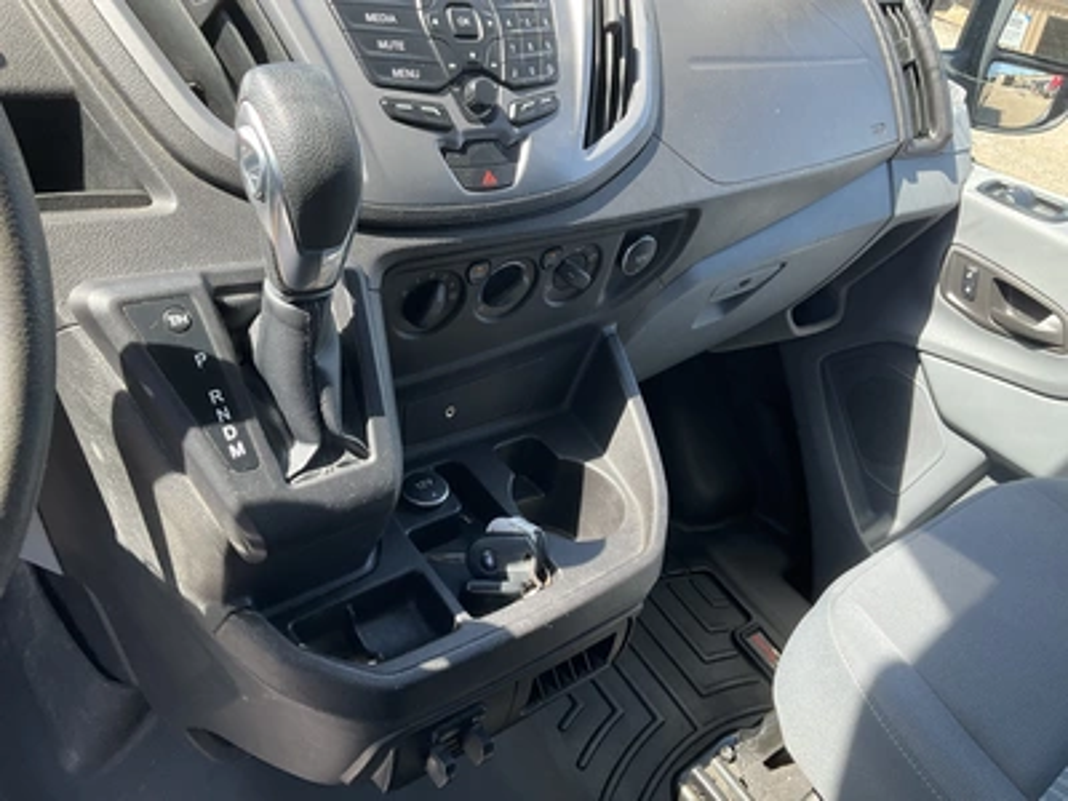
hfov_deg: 61.7
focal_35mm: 29
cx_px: 534
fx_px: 895
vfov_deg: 48.2
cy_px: 400
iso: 32
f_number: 1.8
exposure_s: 1/148
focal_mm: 3
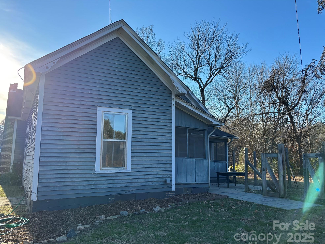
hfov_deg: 65.3
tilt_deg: +7.9
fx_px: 253
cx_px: 158
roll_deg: -1.7
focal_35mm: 27
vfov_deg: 51.4
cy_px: 125
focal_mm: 5.96
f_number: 1.6
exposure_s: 1/1233
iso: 50
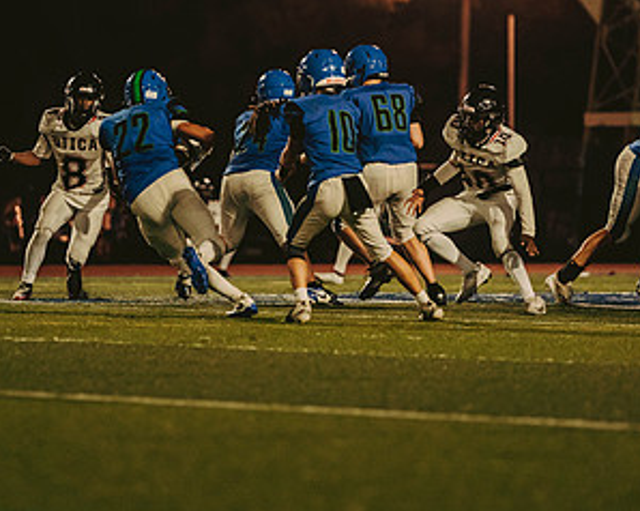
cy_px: 138
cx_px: 311
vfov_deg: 4.8
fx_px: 6057
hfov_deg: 6.0
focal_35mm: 320
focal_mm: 175
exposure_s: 1/1000
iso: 2500
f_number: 2.8
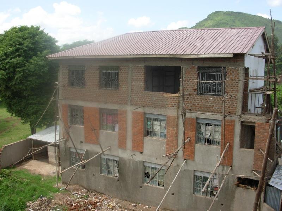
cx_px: 141
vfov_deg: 37.7
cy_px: 106
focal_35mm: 38
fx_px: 310
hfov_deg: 49.0
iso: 50
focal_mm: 6.3
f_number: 2.9
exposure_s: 1/512
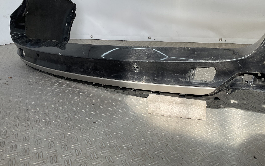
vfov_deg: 40.5
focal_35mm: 31
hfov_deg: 61.2
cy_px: 68
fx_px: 224
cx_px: 133
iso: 16
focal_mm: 3
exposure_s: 1/327
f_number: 1.8
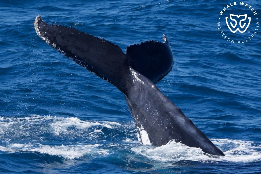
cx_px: 130
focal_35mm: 257
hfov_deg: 8.0
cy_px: 87
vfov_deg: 5.3
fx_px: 1863
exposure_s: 1/3200
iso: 2000
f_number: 8
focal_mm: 257
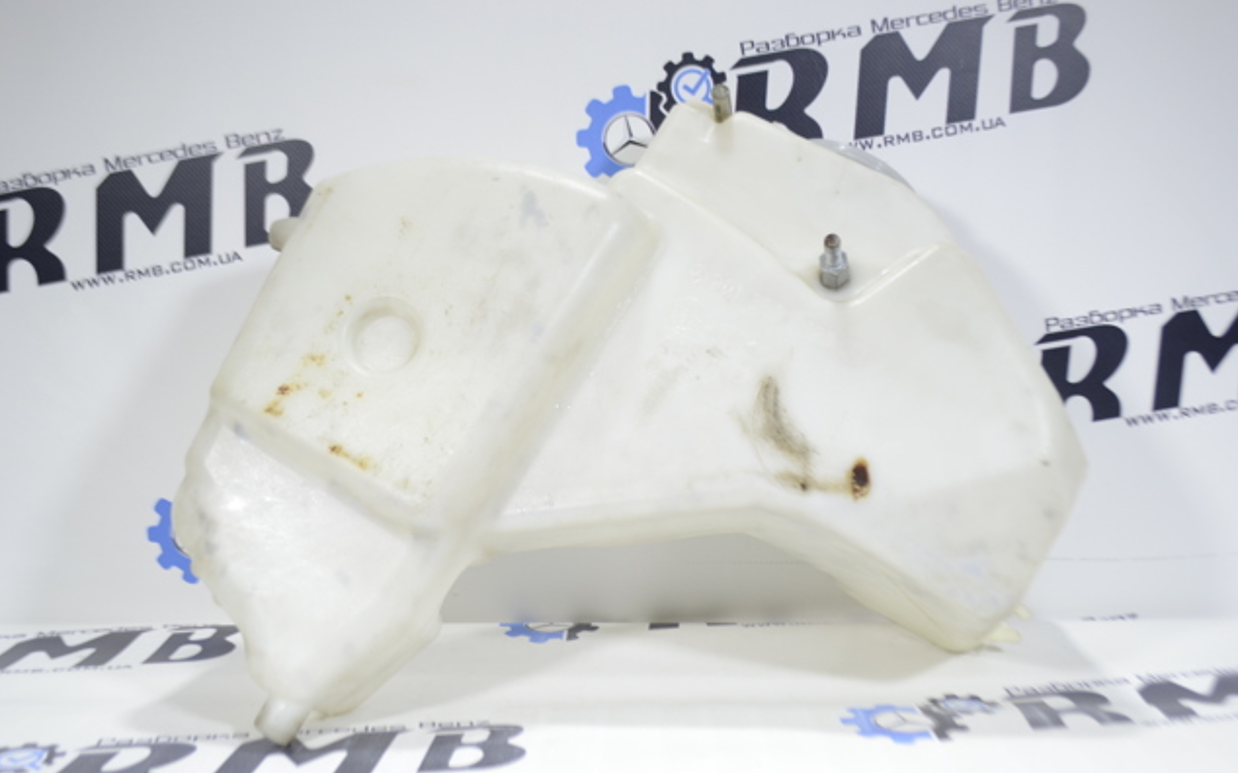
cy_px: 406
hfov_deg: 52.8
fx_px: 1248
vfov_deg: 34.4
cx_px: 623
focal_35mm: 37
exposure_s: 1/200
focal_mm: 24
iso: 400
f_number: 4
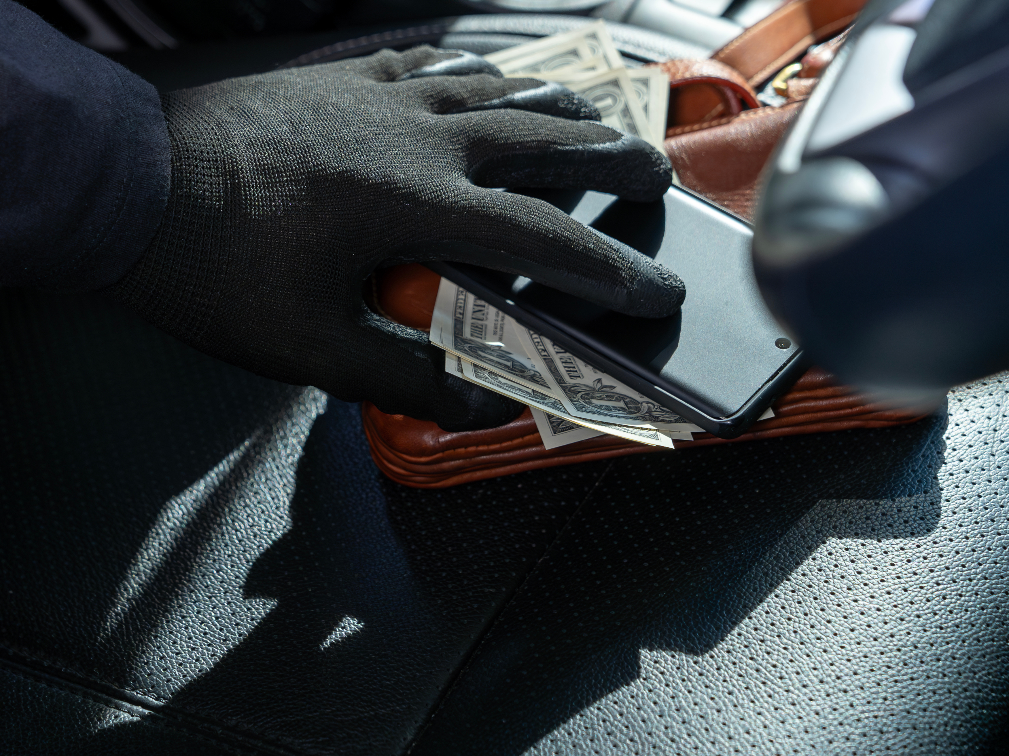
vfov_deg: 17.5
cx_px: 347
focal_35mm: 84
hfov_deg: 23.2
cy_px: 189
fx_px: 2448
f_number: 4
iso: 320
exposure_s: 1/100
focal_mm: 51
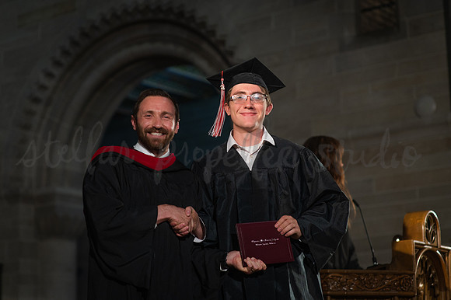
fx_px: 1064
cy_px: 150
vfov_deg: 16.1
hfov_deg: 23.9
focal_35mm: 85
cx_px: 226
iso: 1250
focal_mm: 85
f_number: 2.5
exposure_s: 1/320
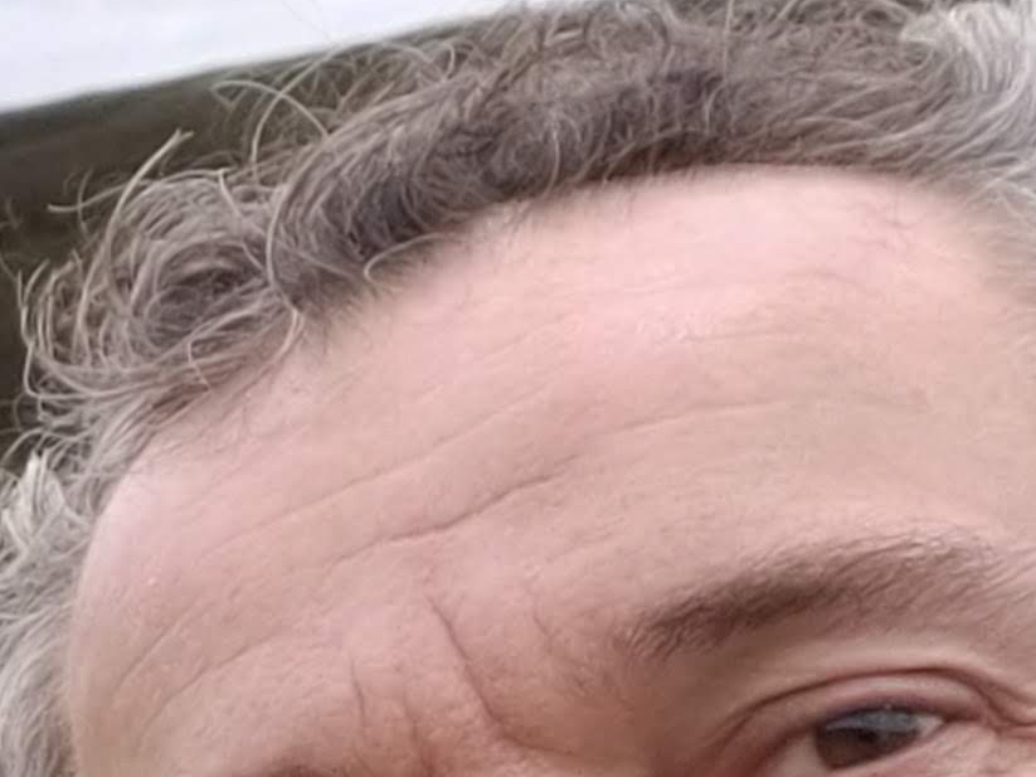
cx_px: -1652
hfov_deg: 12.5
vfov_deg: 12.6
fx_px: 3351
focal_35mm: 112
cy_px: 1170
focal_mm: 3.45
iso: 100
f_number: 2
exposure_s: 1/126
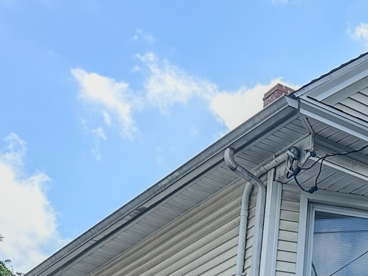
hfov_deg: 16.6
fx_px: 1073
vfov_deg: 13.7
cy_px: 427
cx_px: 640
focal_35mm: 101
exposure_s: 1/1400
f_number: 1.8
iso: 80
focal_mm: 6.86
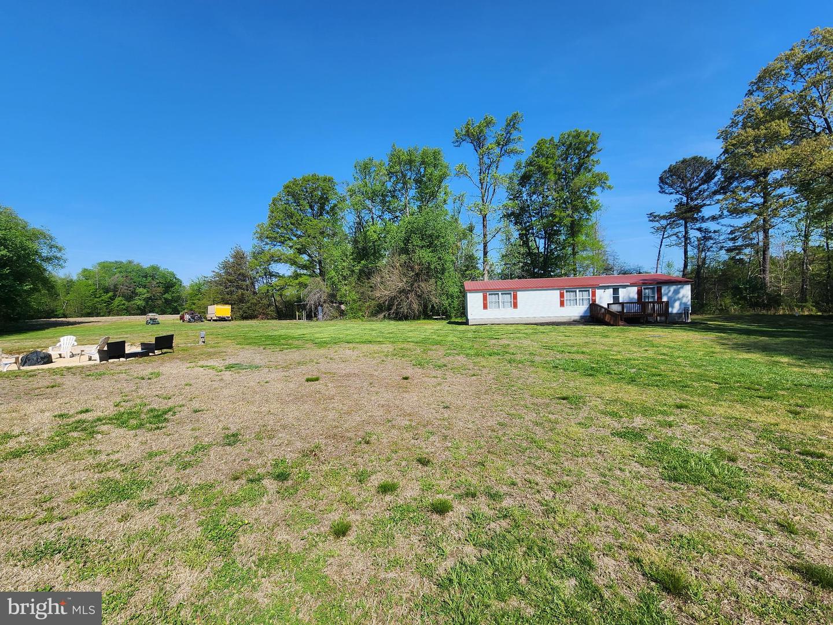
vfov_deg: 89.9
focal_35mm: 13
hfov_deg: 106.2
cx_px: 416
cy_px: 312
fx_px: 313
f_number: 2.2
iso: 50
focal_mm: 2.2
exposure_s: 1/1770
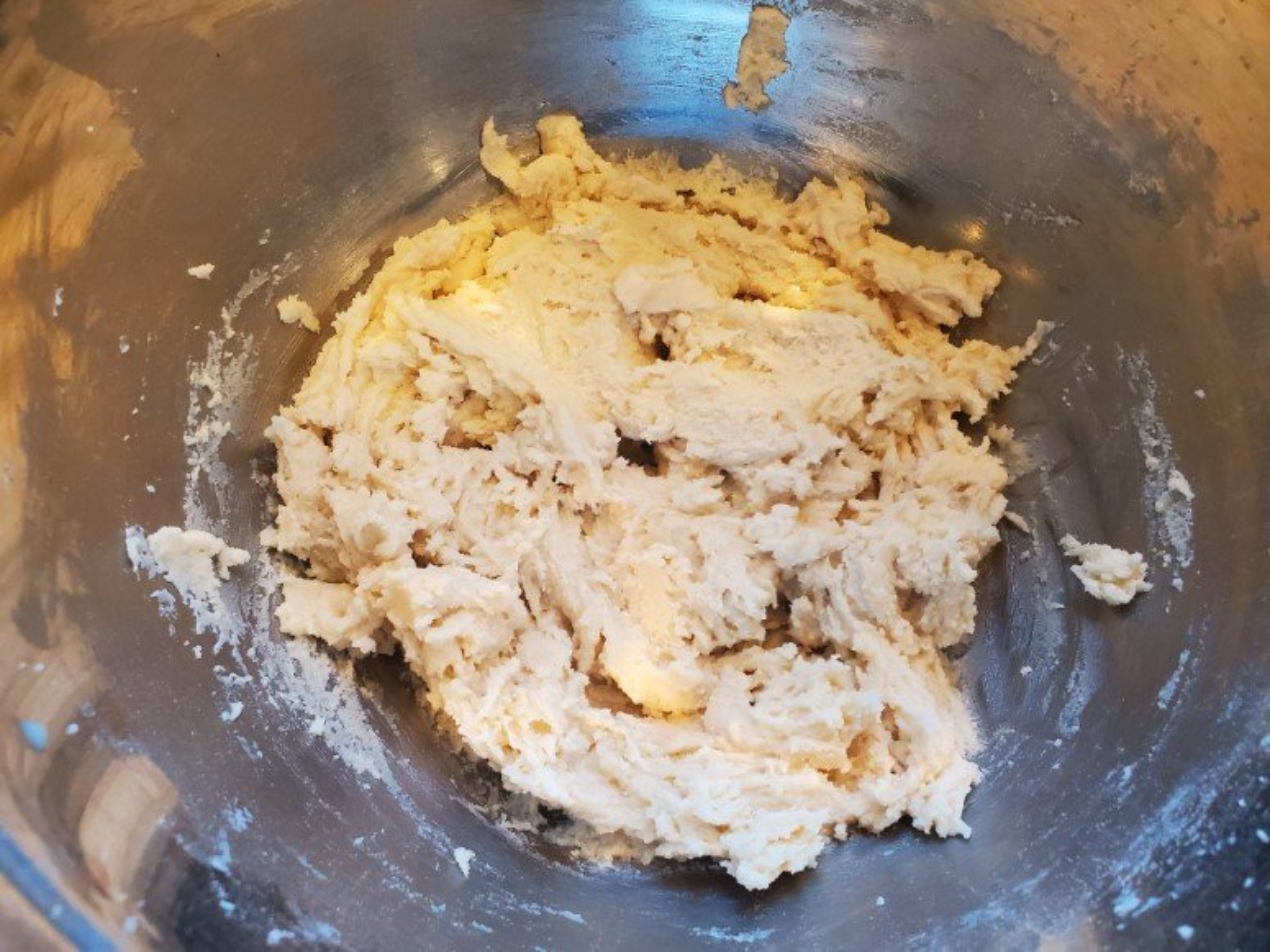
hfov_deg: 67.3
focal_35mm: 26
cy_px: 476
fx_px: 954
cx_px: 635
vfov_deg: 53.1
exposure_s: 1/120
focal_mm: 4.3
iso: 320
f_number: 2.4
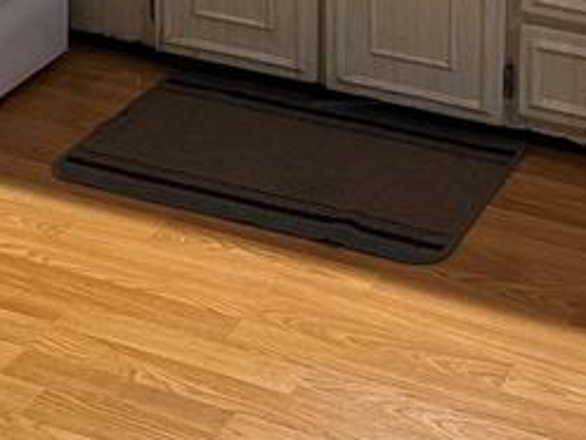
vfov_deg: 13.4
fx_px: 1676
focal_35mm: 99
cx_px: 411
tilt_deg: -11.3
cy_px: -364
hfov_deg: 19.7
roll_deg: -0.9
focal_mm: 6.76
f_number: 1.78
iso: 320
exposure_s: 1/120
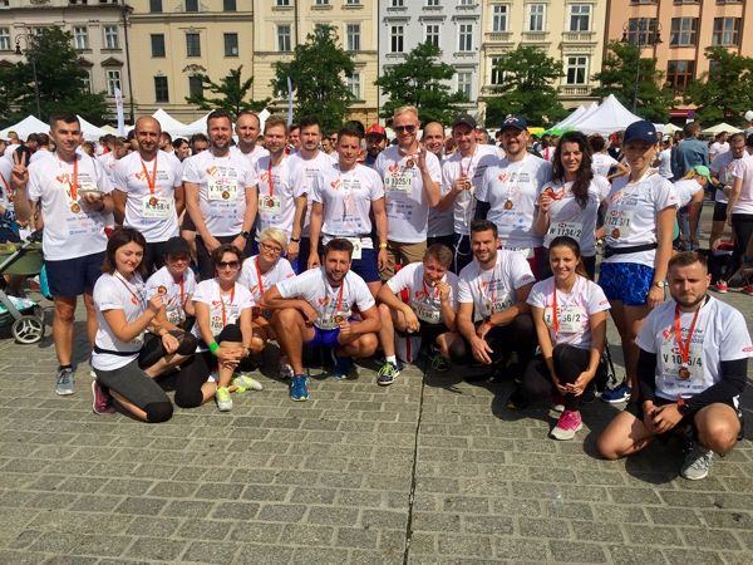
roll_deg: -2.3
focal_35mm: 29
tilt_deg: -10.1
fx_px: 631
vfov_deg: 48.2
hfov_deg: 61.7
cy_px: 282
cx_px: 376
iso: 32
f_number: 2.2
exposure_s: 1/5650
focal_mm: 4.15
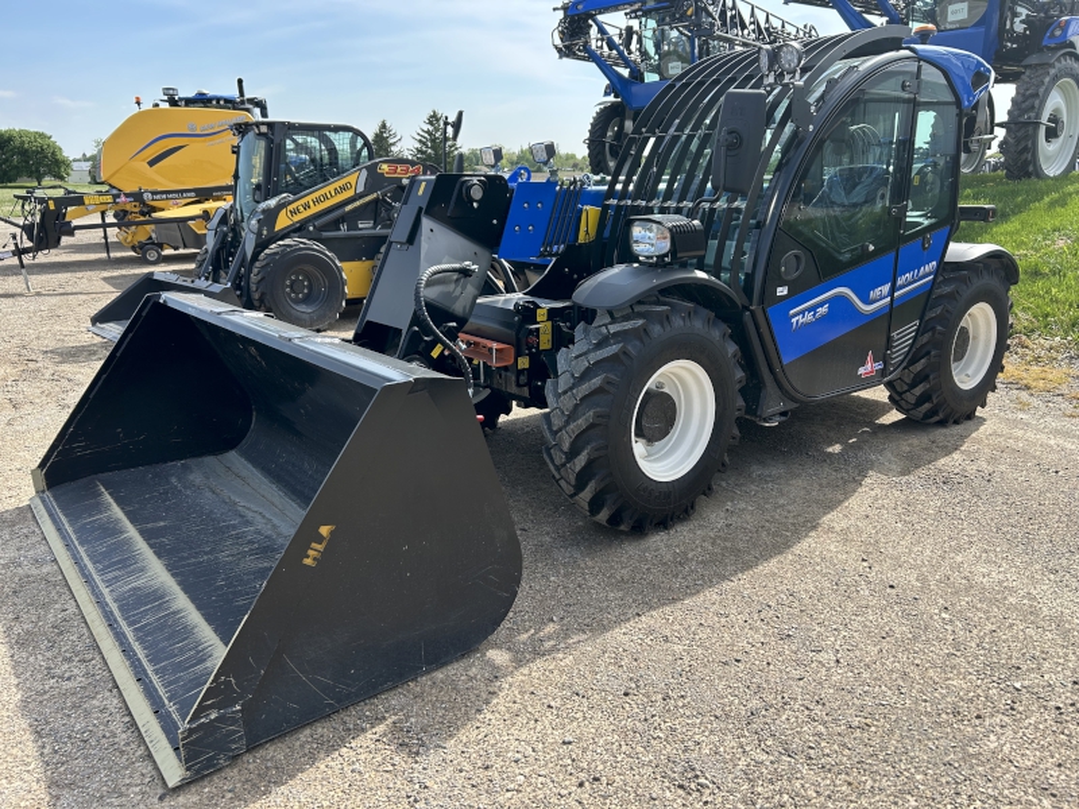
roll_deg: +1.7
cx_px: 540
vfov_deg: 53.1
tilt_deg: -15.5
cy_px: 404
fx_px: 810
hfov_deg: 67.3
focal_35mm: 26
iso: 50
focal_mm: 5.7
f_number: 1.5
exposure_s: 1/1531
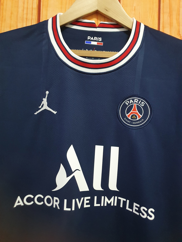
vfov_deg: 67.3
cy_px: 121
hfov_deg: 53.1
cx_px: 91
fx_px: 182
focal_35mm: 26
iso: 640
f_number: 1.5
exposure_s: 1/25
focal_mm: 4.32
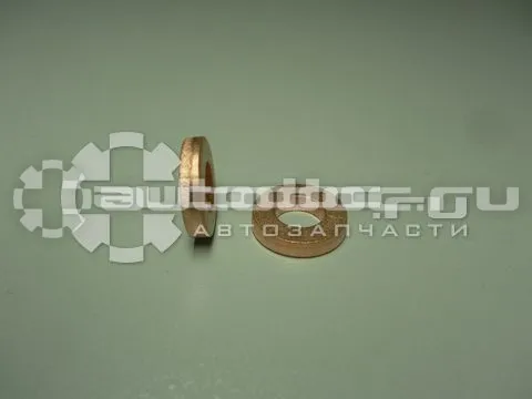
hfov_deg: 55.4
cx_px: 266
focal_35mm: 33
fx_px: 507
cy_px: 200
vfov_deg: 42.9
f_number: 3.5
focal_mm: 5.8
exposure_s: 1/125
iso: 80
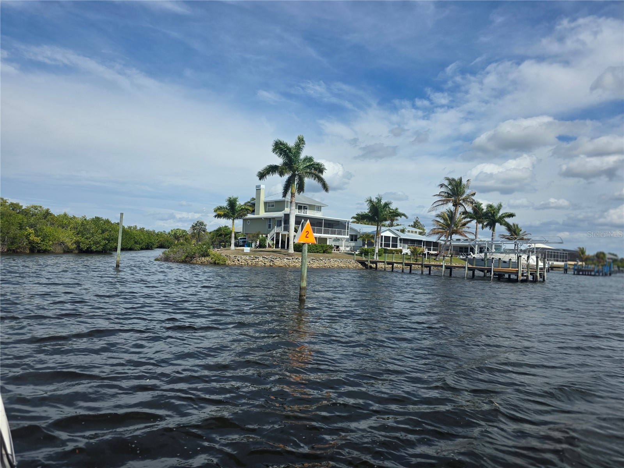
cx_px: 312
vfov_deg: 58.9
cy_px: 234
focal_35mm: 23
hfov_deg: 73.9
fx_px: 415
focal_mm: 6.3
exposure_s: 1/7944
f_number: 1.7
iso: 64
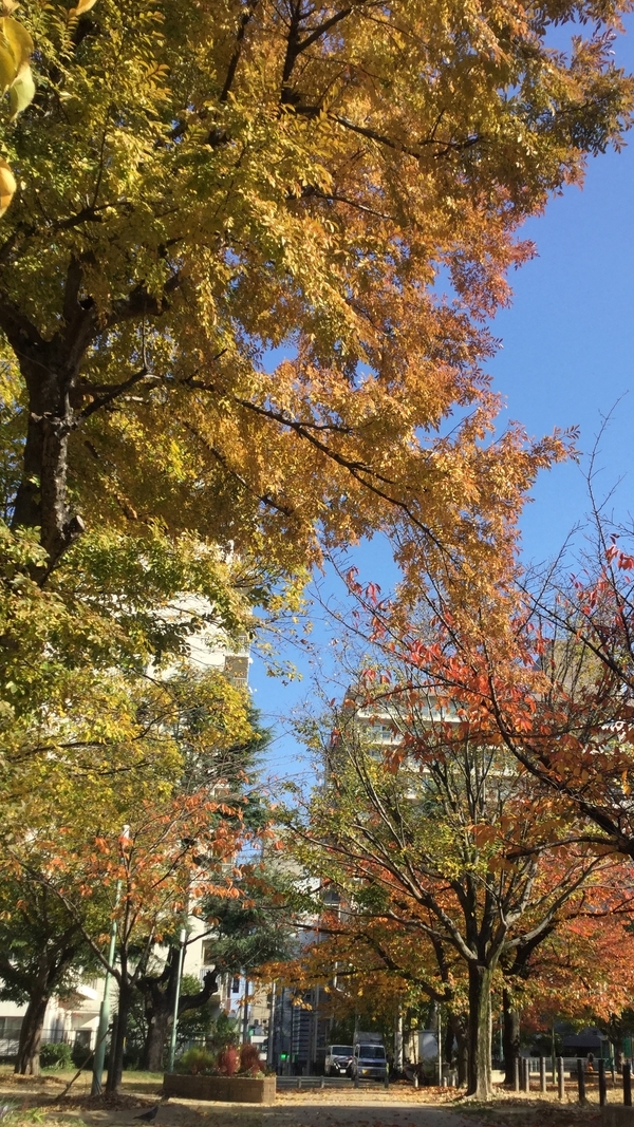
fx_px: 1136
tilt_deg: +24.4
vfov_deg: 52.7
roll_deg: +0.2
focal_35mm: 38
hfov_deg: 31.1
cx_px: 393
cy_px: 623
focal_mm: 3.3
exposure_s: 1/754
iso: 25
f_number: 2.4
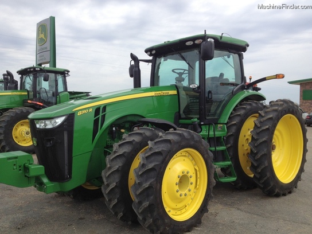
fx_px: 315
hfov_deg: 52.6
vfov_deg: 40.7
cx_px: 156
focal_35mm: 35
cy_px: 117
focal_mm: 4.28
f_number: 2.4
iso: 64
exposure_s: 1/1453
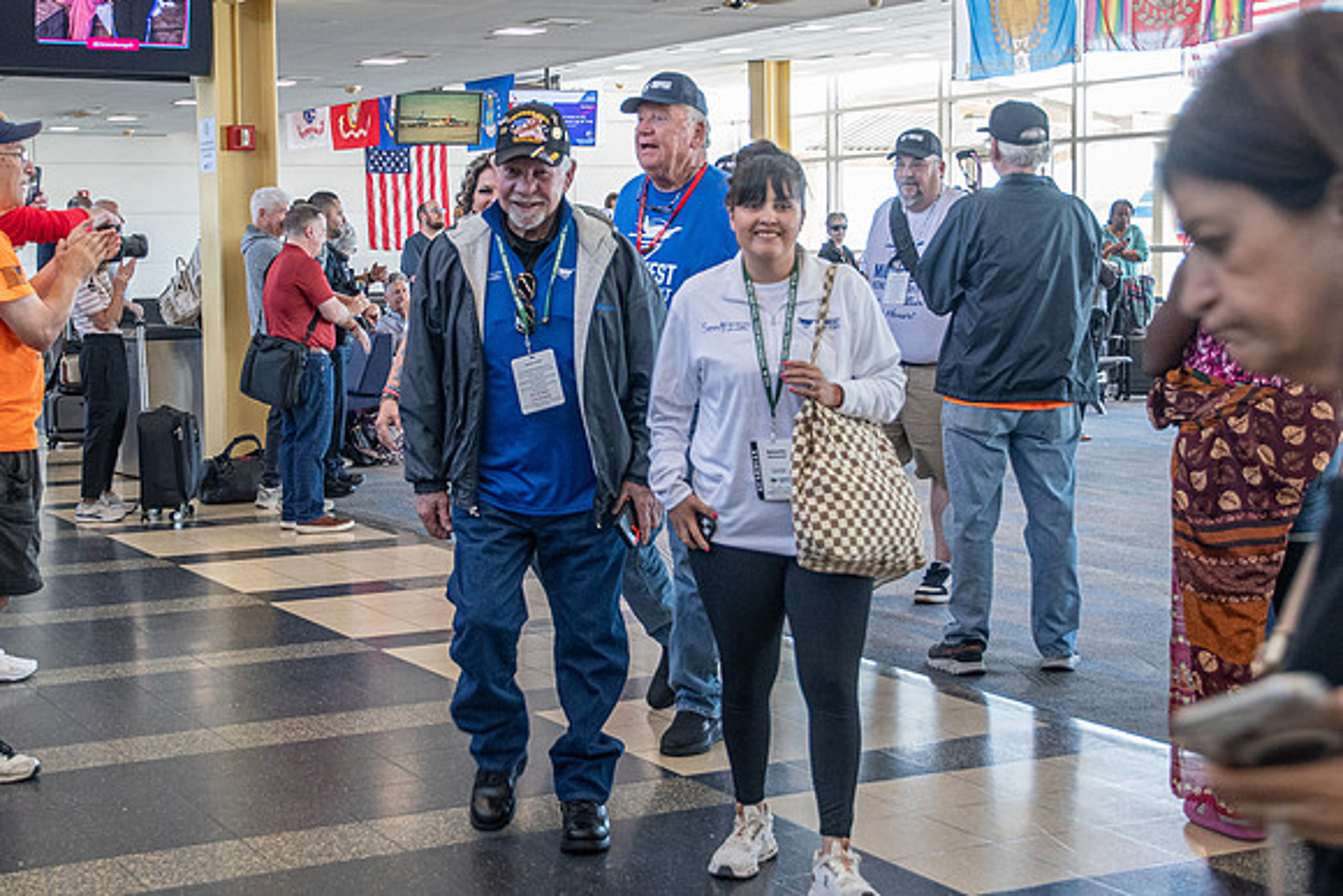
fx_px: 2135
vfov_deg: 23.7
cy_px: 375
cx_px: 553
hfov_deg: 34.8
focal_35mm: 57
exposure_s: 1/125
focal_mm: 27
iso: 800
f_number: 3.2
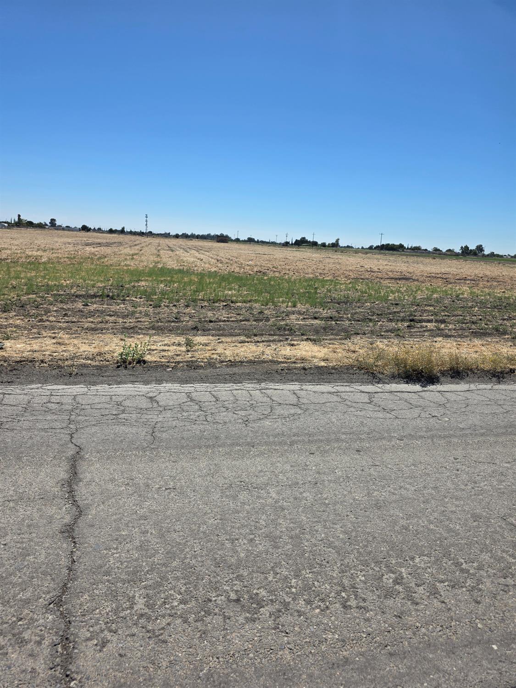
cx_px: 258
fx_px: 457
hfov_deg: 58.9
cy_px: 344
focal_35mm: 23
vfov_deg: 73.9
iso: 64
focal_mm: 6.3
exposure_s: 1/7944
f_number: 1.7
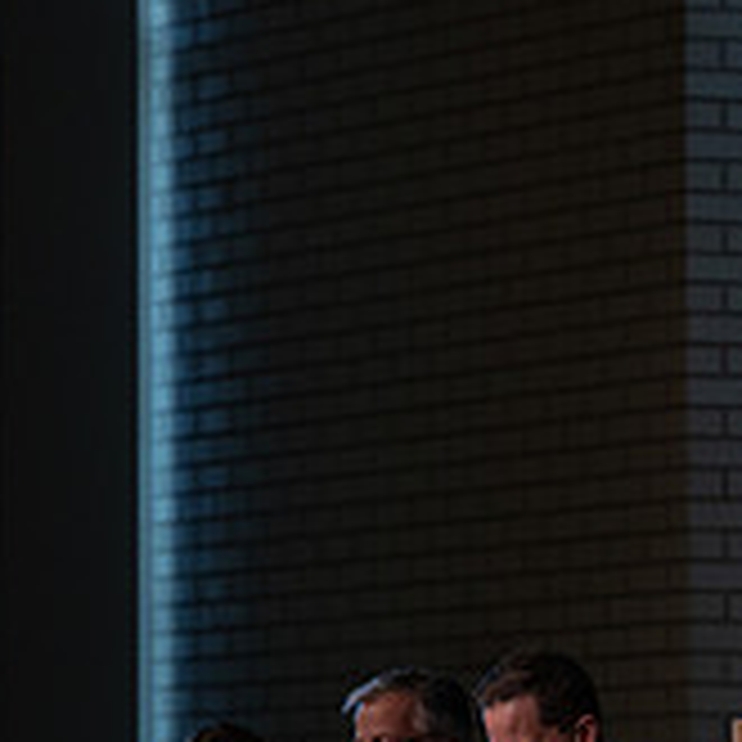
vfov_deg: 4.1
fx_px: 10428
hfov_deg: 4.1
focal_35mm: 430
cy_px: 375
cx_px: 89
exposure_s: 1/250
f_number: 3.2
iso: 320
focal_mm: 130
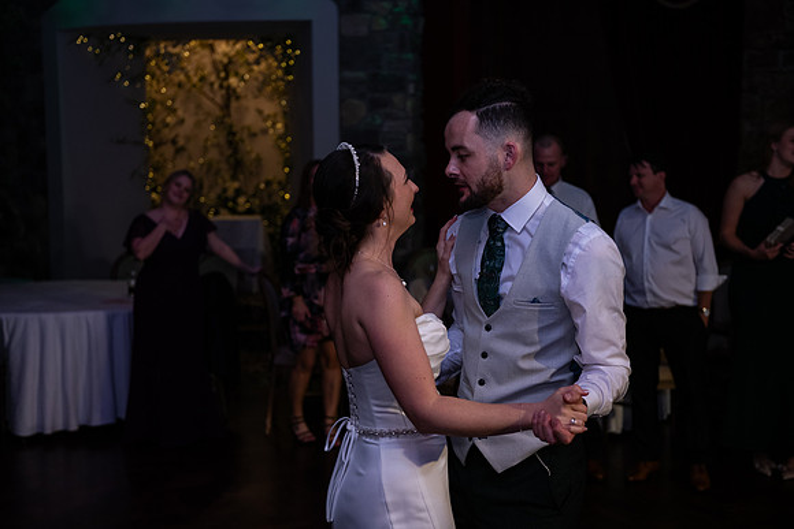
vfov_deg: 24.2
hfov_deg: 35.6
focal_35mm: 56
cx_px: 397
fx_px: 1235
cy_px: 264
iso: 800
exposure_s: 1/160
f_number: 3.5
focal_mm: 56
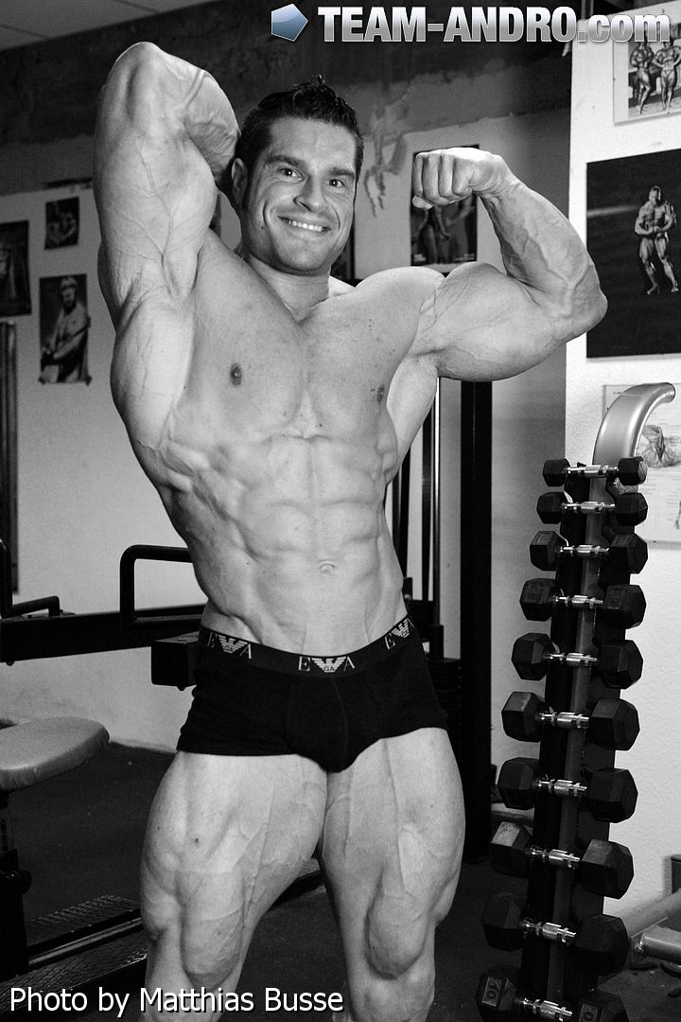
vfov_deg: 38.2
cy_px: 511
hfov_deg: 26.0
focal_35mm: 52
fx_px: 1475
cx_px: 340
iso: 3600
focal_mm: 52
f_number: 3.5
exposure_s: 1/250
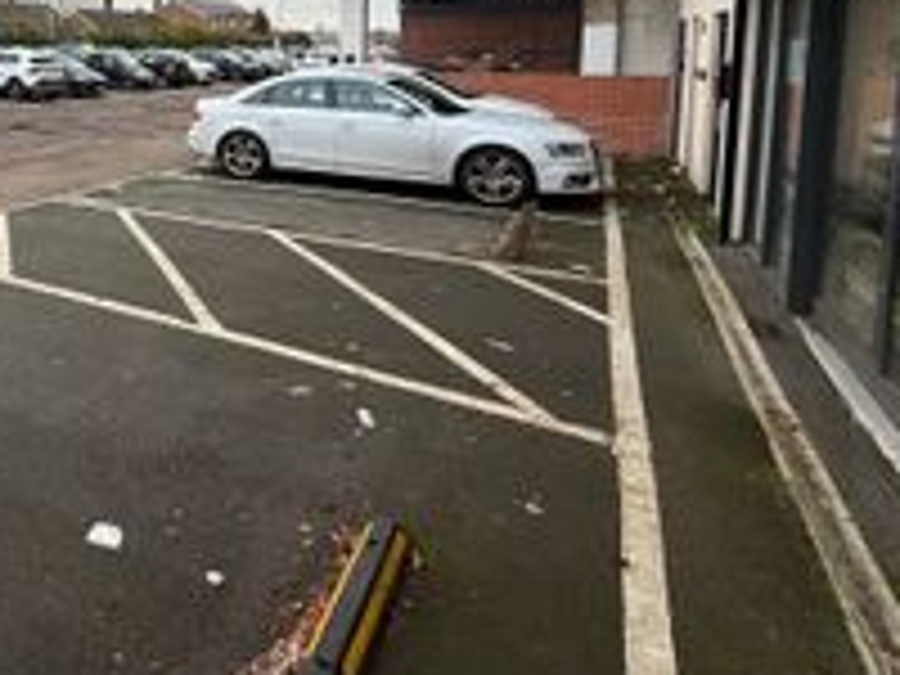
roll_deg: +0.7
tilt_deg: -3.6
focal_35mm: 28
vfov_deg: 46.2
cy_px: 104
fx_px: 728
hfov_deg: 53.1
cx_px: 45
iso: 50
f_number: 2.2
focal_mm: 2.22
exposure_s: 1/163
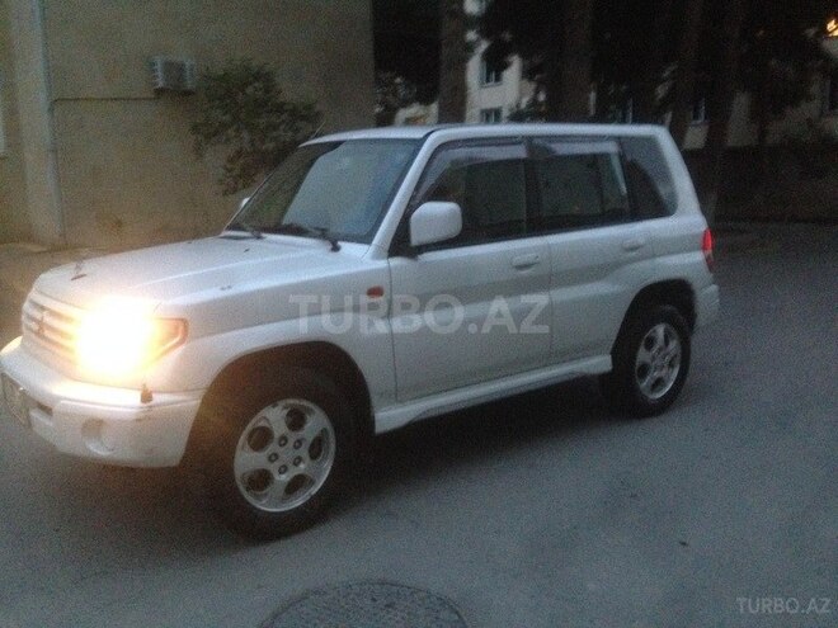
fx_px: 799
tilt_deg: -8.0
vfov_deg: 42.9
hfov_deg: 55.4
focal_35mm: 33
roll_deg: +0.2
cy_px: 314
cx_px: 419
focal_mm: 4.12
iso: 640
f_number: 2.4
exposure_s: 1/15
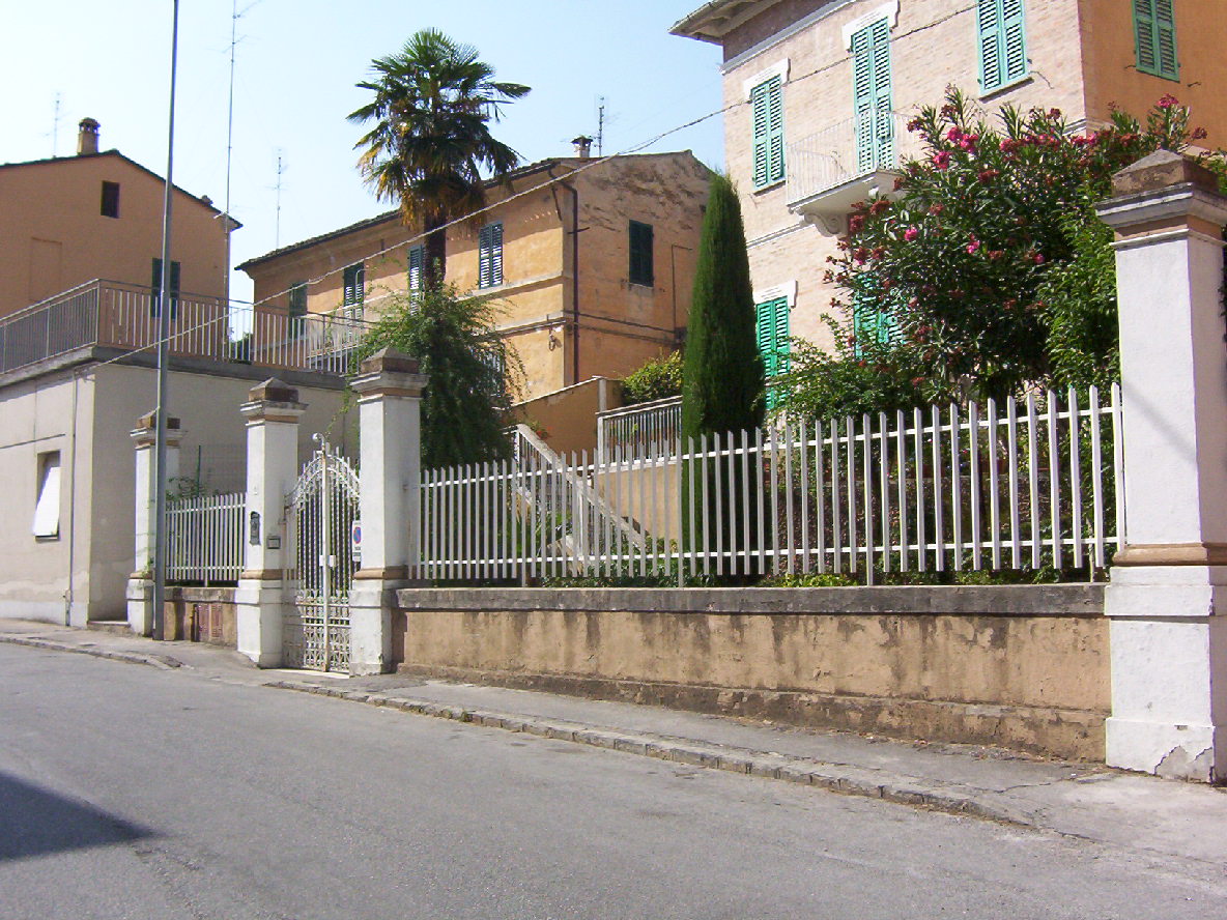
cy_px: 460
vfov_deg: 39.7
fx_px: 1276
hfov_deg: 51.4
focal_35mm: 36
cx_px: 614
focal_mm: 5.54
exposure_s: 1/651
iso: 100
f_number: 5.24
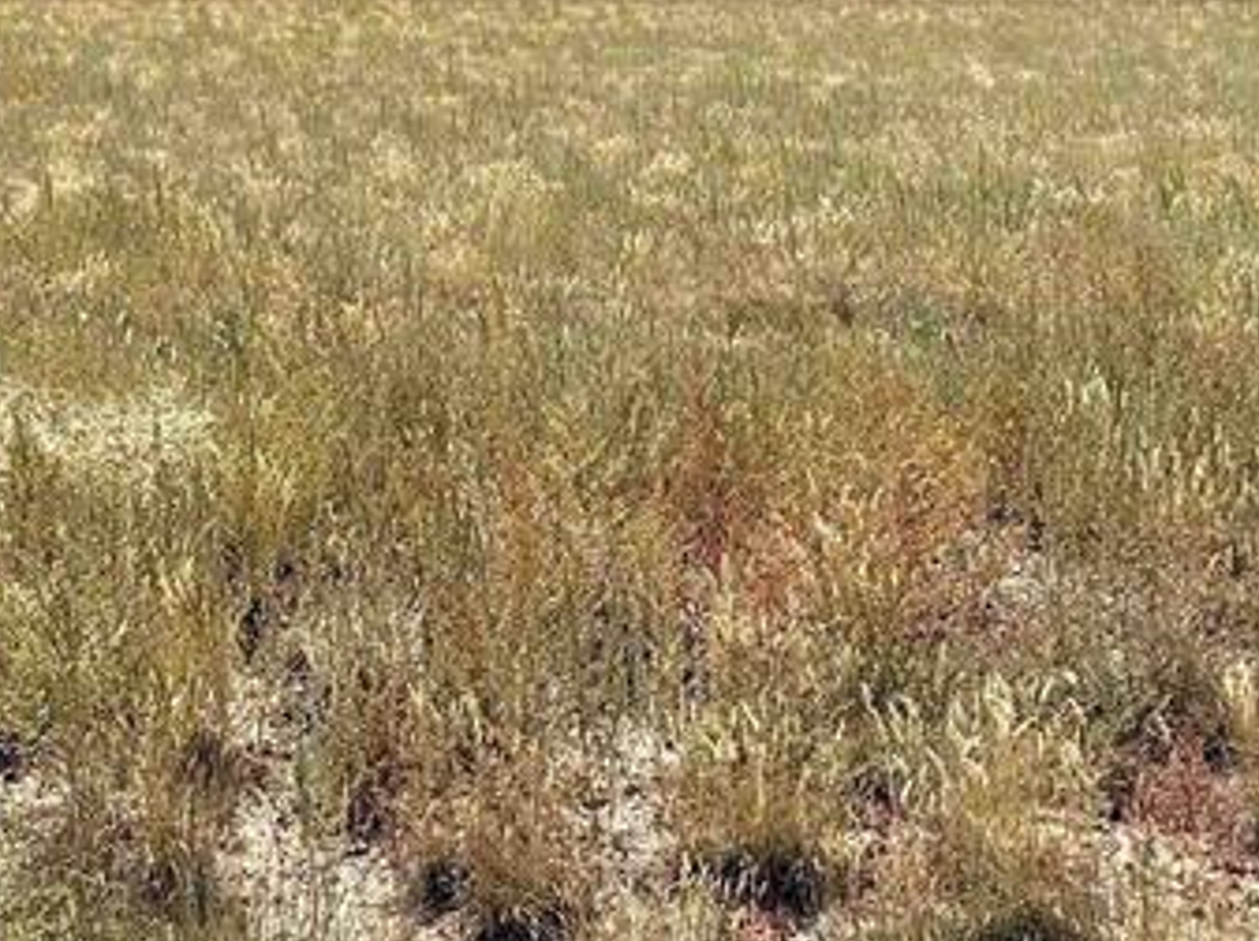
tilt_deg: -1.1
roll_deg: -1.0
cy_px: -15
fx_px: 2652
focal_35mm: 73
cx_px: 426
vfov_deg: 19.5
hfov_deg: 26.6
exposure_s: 1/6623
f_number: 1.78
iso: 80
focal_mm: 6.86
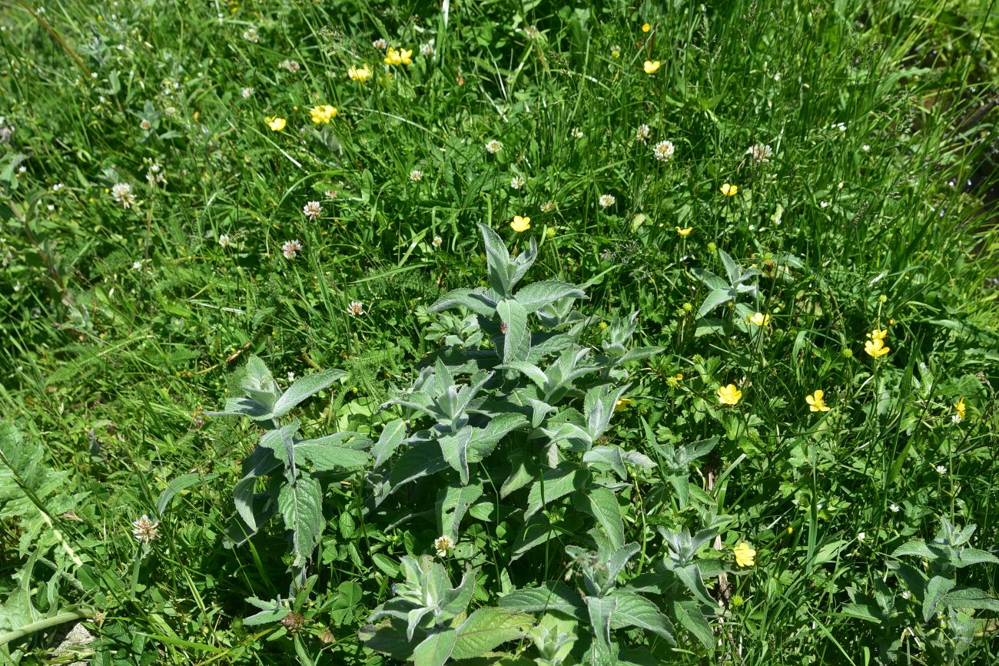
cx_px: 500
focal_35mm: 50
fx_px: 1388
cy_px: 333
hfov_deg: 39.6
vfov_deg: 27.0
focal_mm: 50
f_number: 11
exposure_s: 1/125
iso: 100
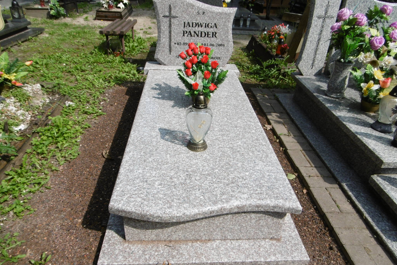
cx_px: 199
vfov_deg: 51.3
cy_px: 135
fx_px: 276
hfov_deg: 71.5
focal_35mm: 25
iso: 100
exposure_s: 1/1000
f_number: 3.1
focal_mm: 4.3
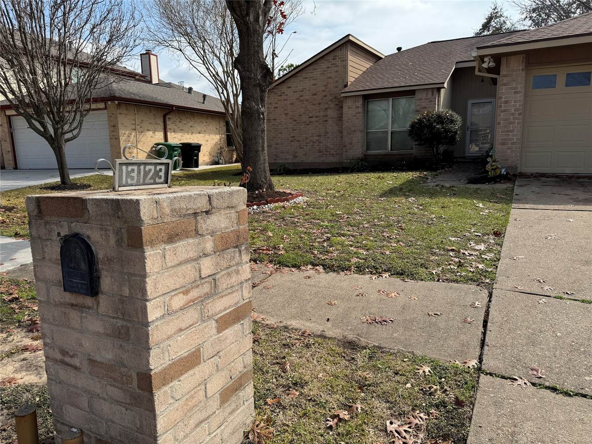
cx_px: 296
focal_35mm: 24
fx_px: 410
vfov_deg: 56.8
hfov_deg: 71.6
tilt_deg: -9.6
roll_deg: +1.8
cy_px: 222
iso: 80
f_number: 1.78
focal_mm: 6.76
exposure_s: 1/4608
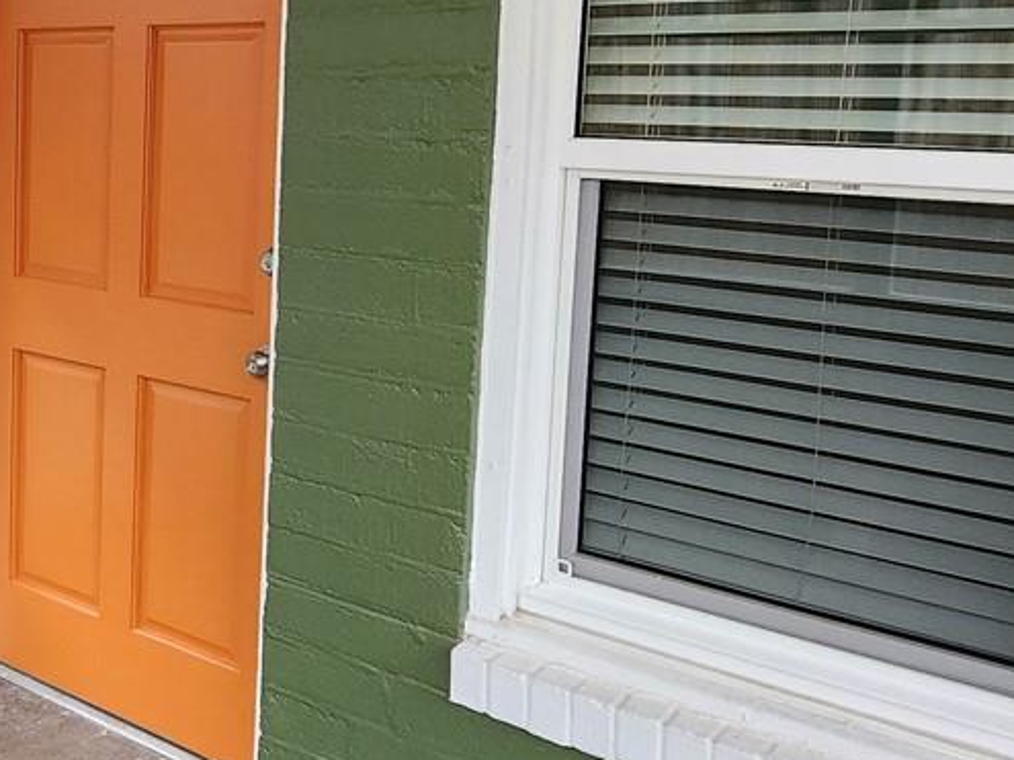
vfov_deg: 34.1
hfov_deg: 39.3
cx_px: -8
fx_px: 1230
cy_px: 260
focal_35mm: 42
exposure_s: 1/60
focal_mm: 2.2
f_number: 2.2
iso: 160
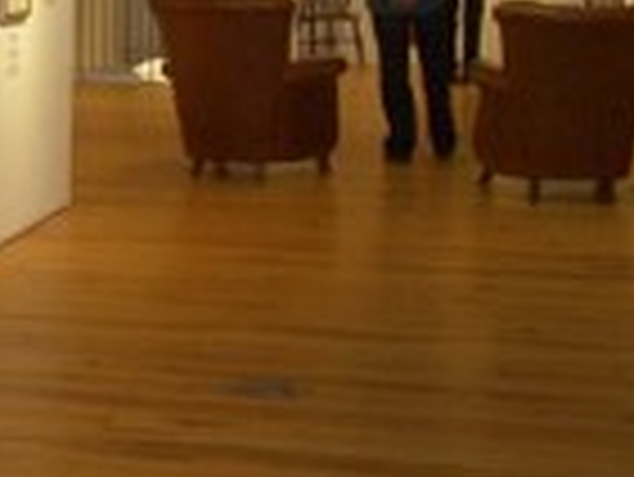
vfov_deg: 15.5
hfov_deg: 20.4
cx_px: 63
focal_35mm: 94
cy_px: 4
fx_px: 1723
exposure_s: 1/60
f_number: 2.8
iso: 80
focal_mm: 6.3
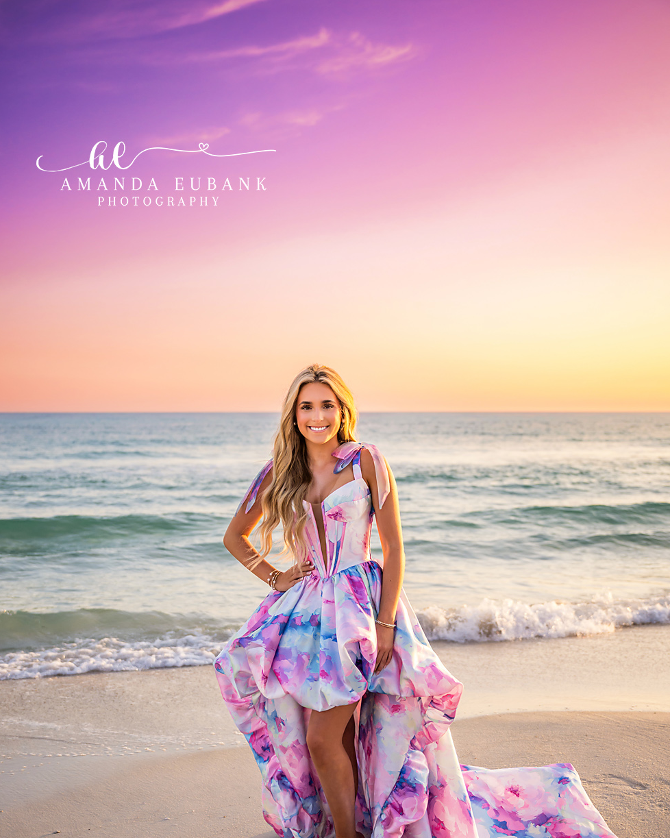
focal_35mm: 39
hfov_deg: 38.6
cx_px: 328
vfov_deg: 47.1
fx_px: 956
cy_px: 493
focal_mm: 33.5
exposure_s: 1/2000
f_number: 2.8
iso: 320
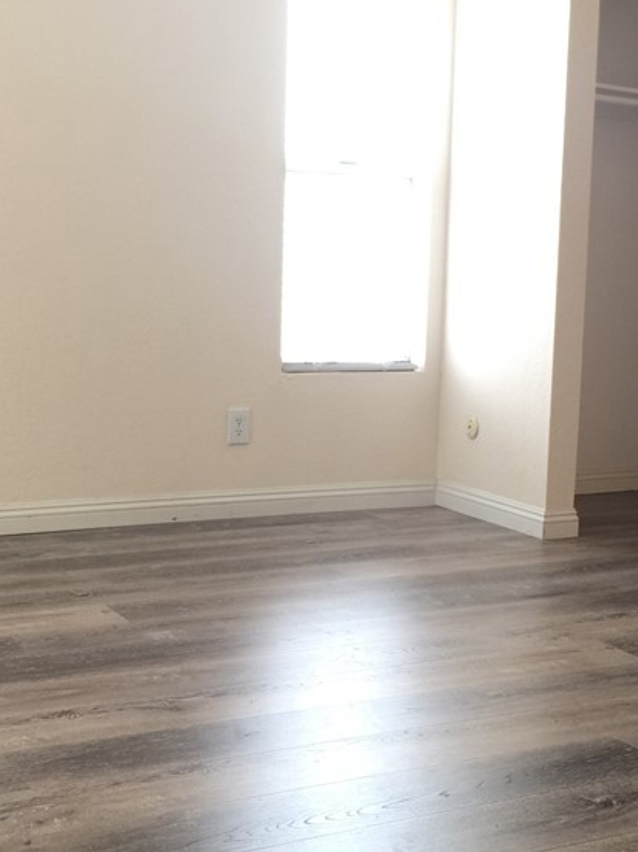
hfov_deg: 27.0
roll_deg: -3.2
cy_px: 448
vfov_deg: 35.5
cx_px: 362
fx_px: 1328
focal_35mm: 54
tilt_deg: -5.7
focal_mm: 4.15
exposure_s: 1/15
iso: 32
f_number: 2.2
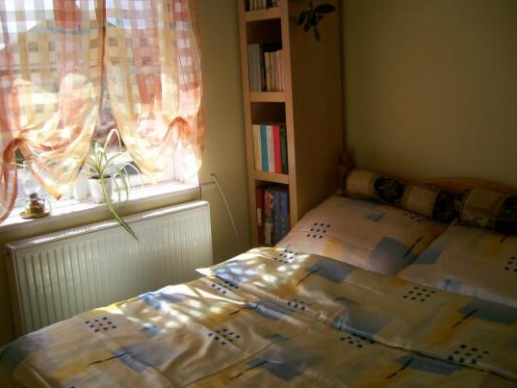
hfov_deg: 48.9
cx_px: 237
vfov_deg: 37.7
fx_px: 568
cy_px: 188
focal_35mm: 38
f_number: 2.8
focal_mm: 5.8
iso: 80
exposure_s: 1/445
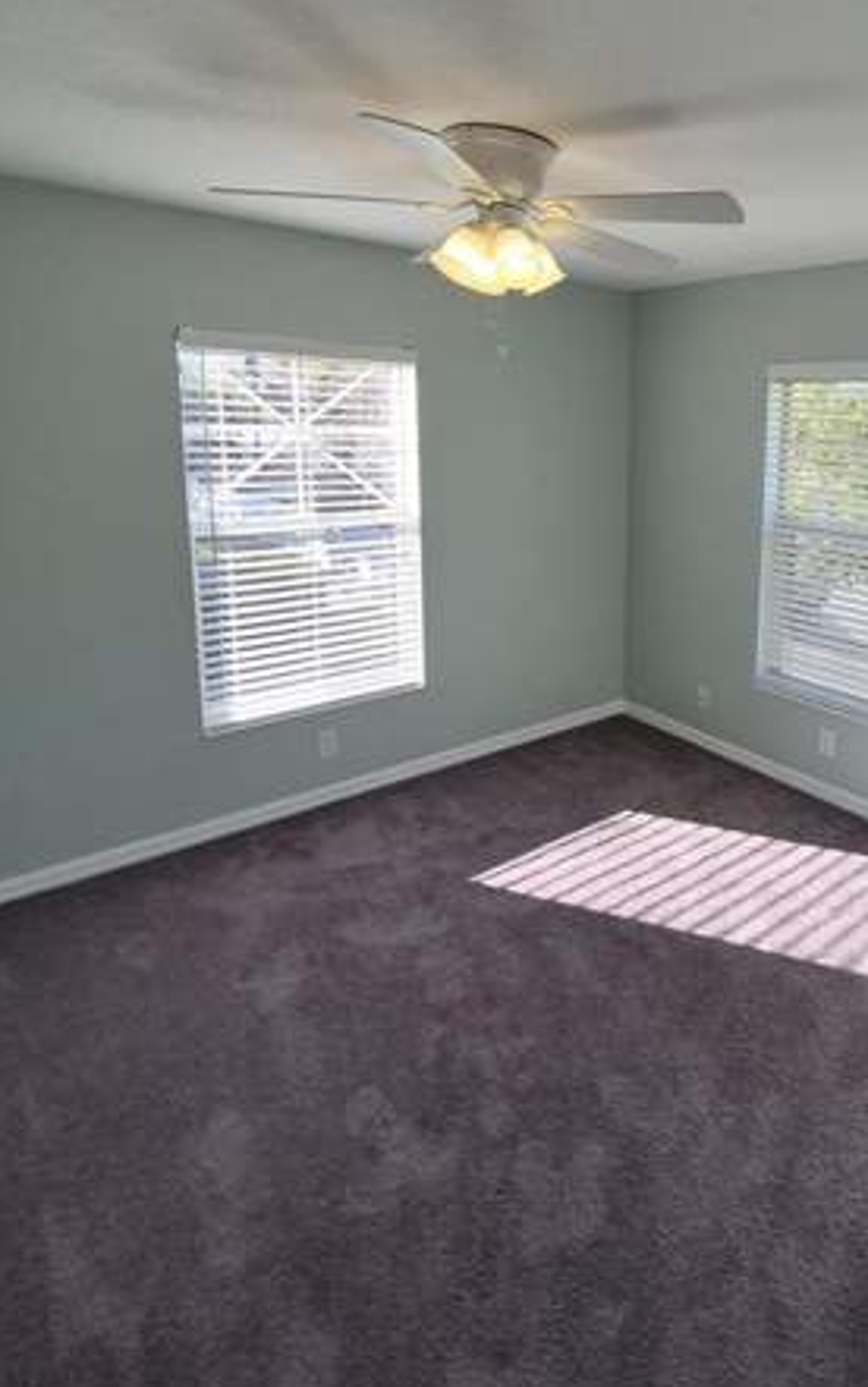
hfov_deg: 55.4
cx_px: 698
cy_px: 550
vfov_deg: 83.9
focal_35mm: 20
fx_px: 756
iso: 40
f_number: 2.2
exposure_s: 1/348
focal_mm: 1.74
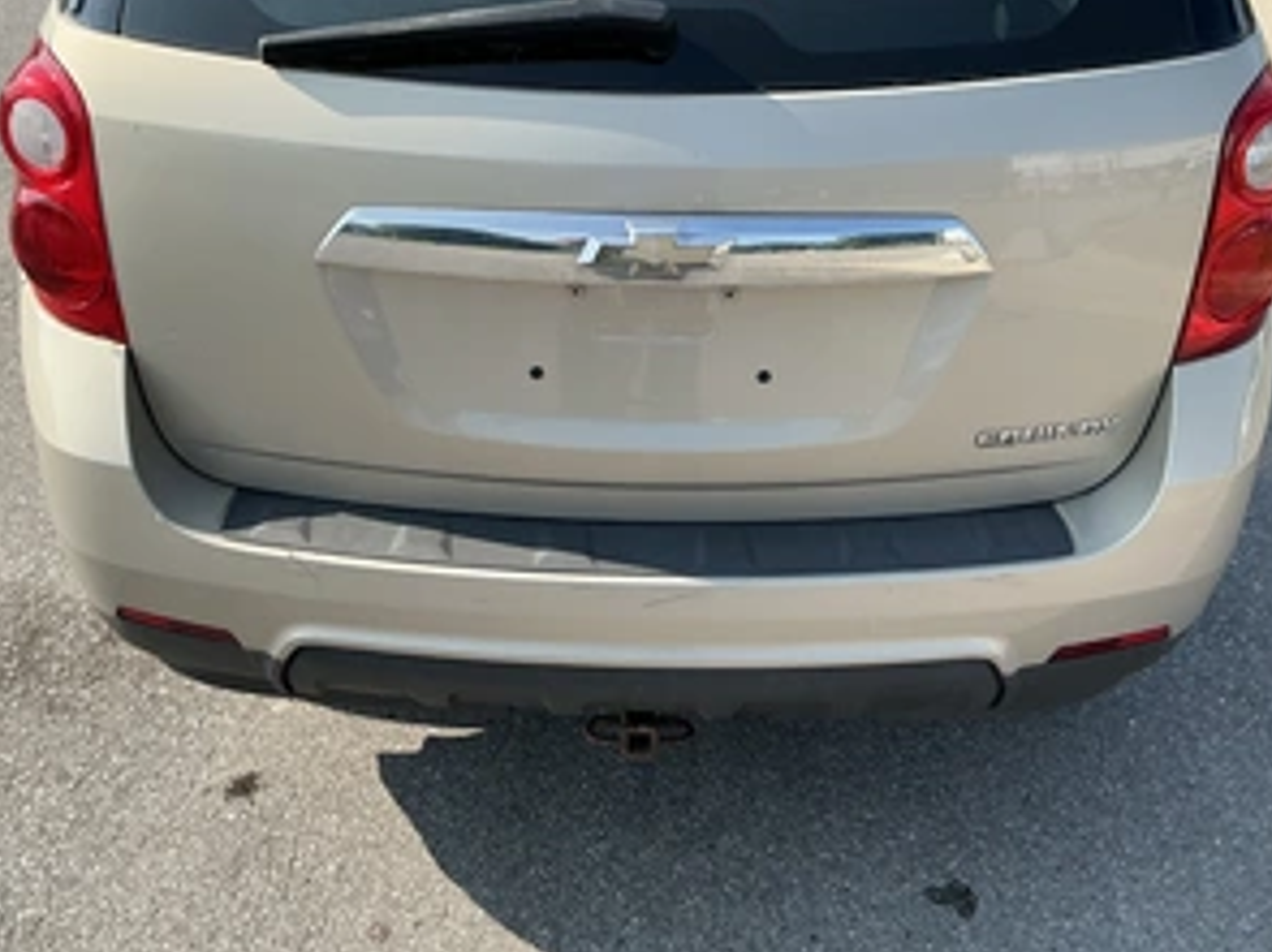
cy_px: 401
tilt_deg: -26.5
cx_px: 608
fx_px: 1396
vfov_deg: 37.6
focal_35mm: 38
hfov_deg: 49.0
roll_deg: +0.0
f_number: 1.8
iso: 25
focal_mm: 3
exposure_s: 1/869
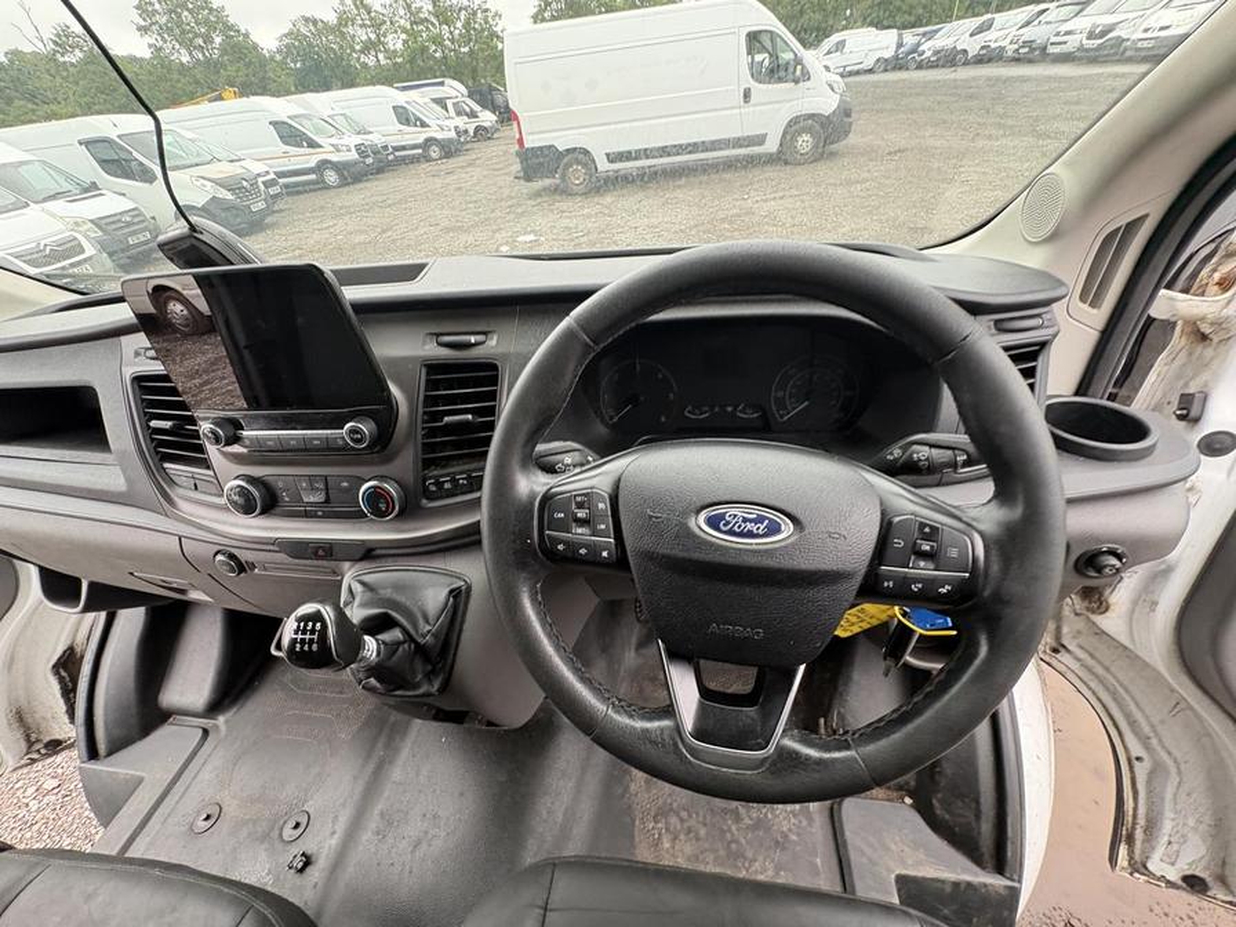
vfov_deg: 85.7
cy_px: 464
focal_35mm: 14
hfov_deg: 102.1
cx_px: 618
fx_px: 500
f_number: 2.2
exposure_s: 1/79
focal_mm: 2.22
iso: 200
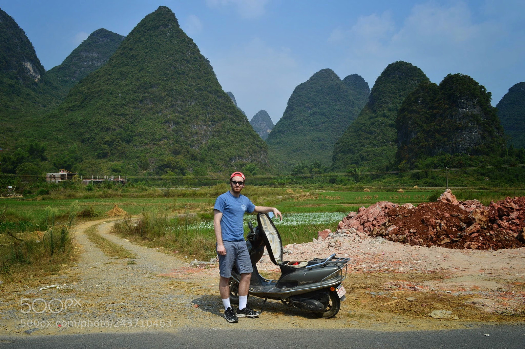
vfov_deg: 43.5
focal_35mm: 30
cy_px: 174
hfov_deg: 62.0
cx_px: 262
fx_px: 437
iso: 320
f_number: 11
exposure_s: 1/500
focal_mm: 20
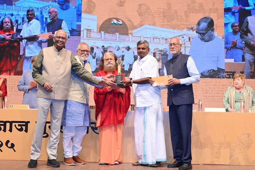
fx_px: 326
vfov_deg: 29.2
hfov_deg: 42.8
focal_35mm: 46
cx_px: 128
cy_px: 85
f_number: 5
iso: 1600
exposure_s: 1/200
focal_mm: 46
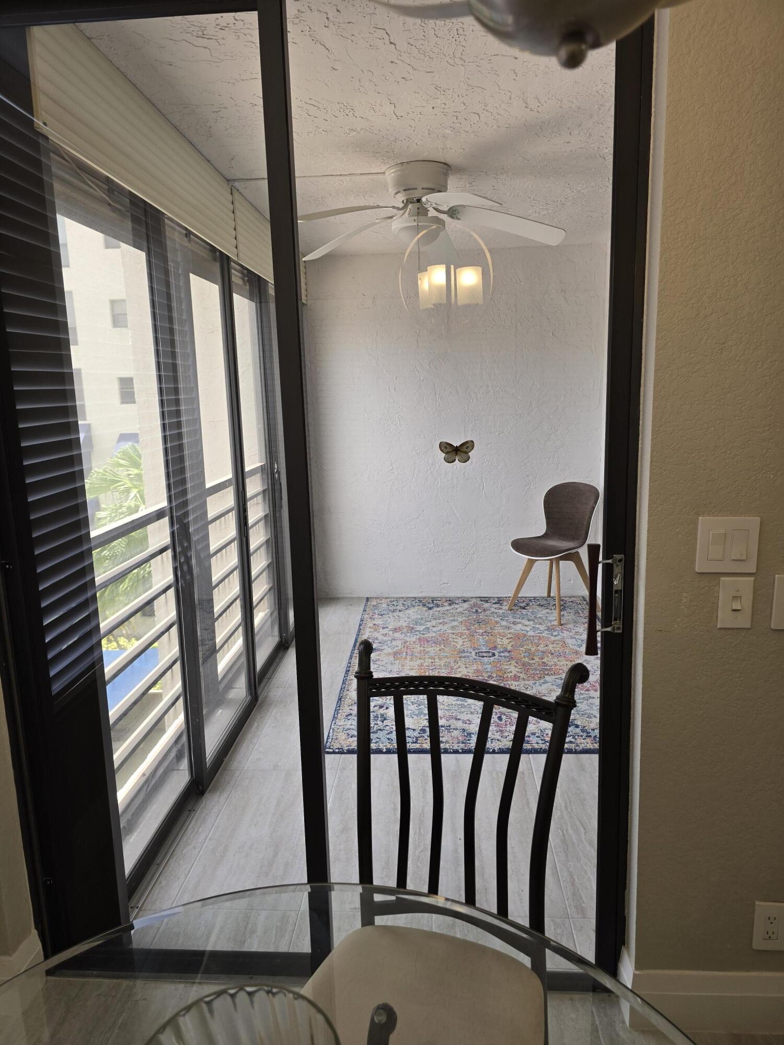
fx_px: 695
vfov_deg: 73.9
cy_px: 522
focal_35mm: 23
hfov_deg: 58.9
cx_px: 392
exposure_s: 1/120
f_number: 1.7
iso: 64
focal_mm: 6.3
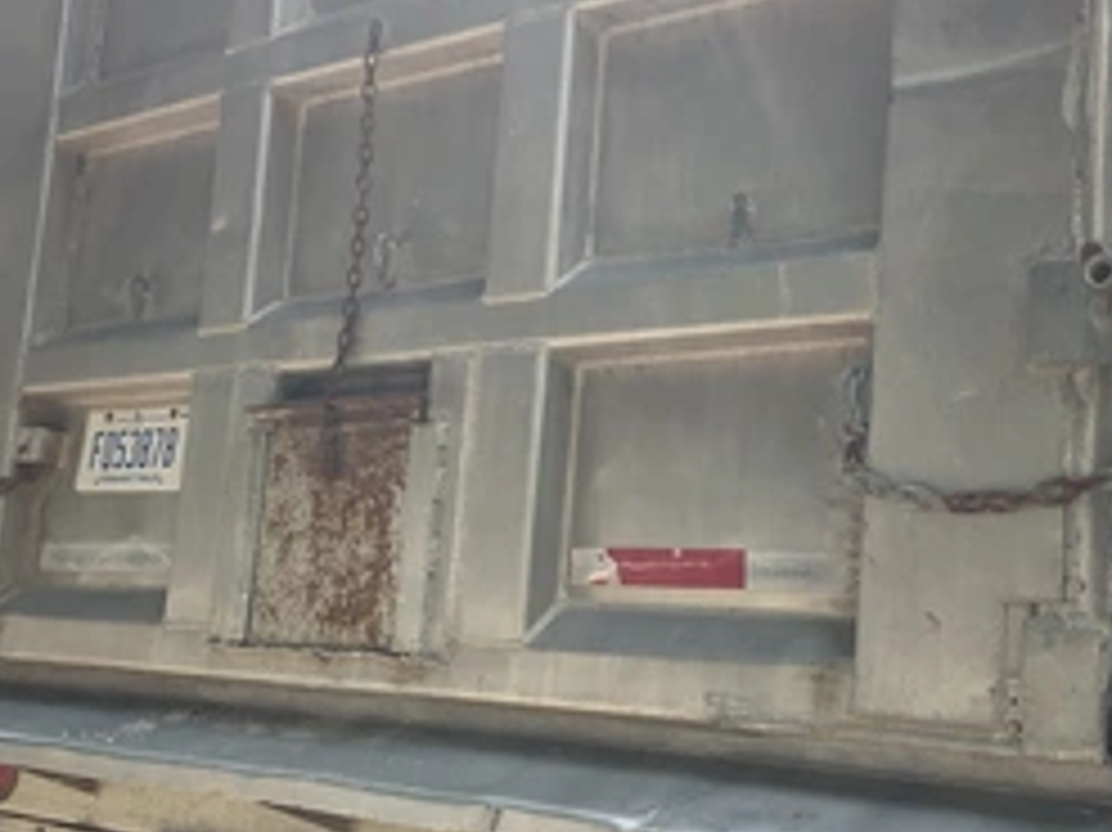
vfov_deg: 30.8
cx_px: 594
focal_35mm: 47
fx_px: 1509
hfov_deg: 40.4
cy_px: 450
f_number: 1.8
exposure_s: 1/465
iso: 25
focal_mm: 3
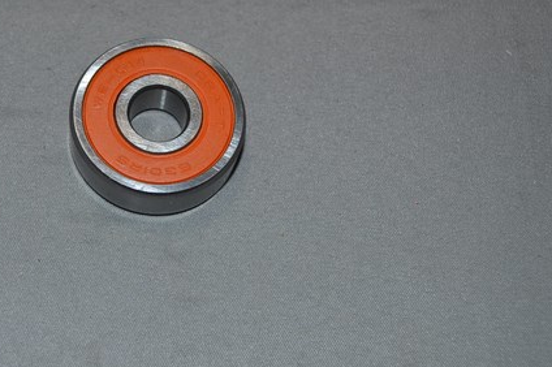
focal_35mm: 68
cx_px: 147
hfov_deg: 29.3
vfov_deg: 19.9
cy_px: 128
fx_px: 1042
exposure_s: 1/60
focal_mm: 24
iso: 140
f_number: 4
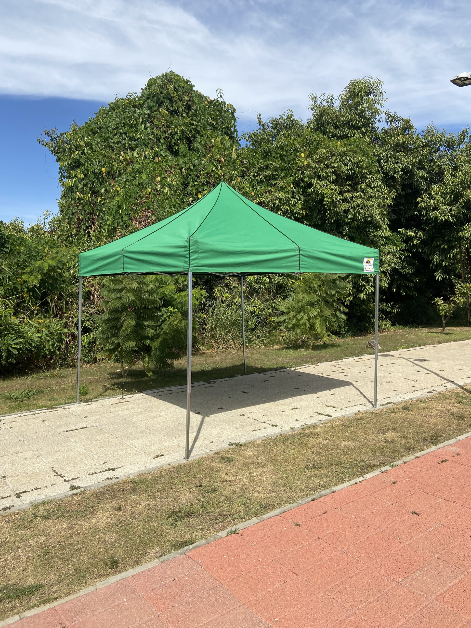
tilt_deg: -0.9
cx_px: 236
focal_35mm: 26
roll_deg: +0.3
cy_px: 314
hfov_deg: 53.1
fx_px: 472
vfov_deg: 67.3
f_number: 1.8
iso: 32
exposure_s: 1/2890
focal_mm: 4.25
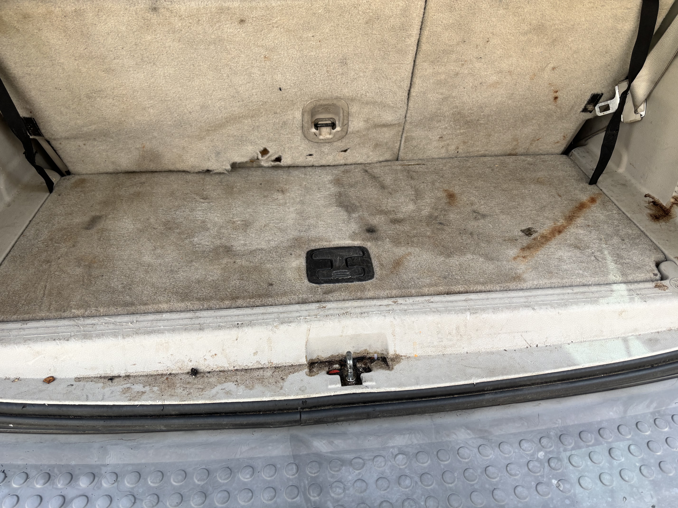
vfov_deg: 53.1
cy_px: 254
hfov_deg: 67.3
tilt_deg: -40.3
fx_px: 509
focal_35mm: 26
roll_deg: -2.5
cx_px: 339
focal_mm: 5.96
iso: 50
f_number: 1.6
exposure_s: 1/490
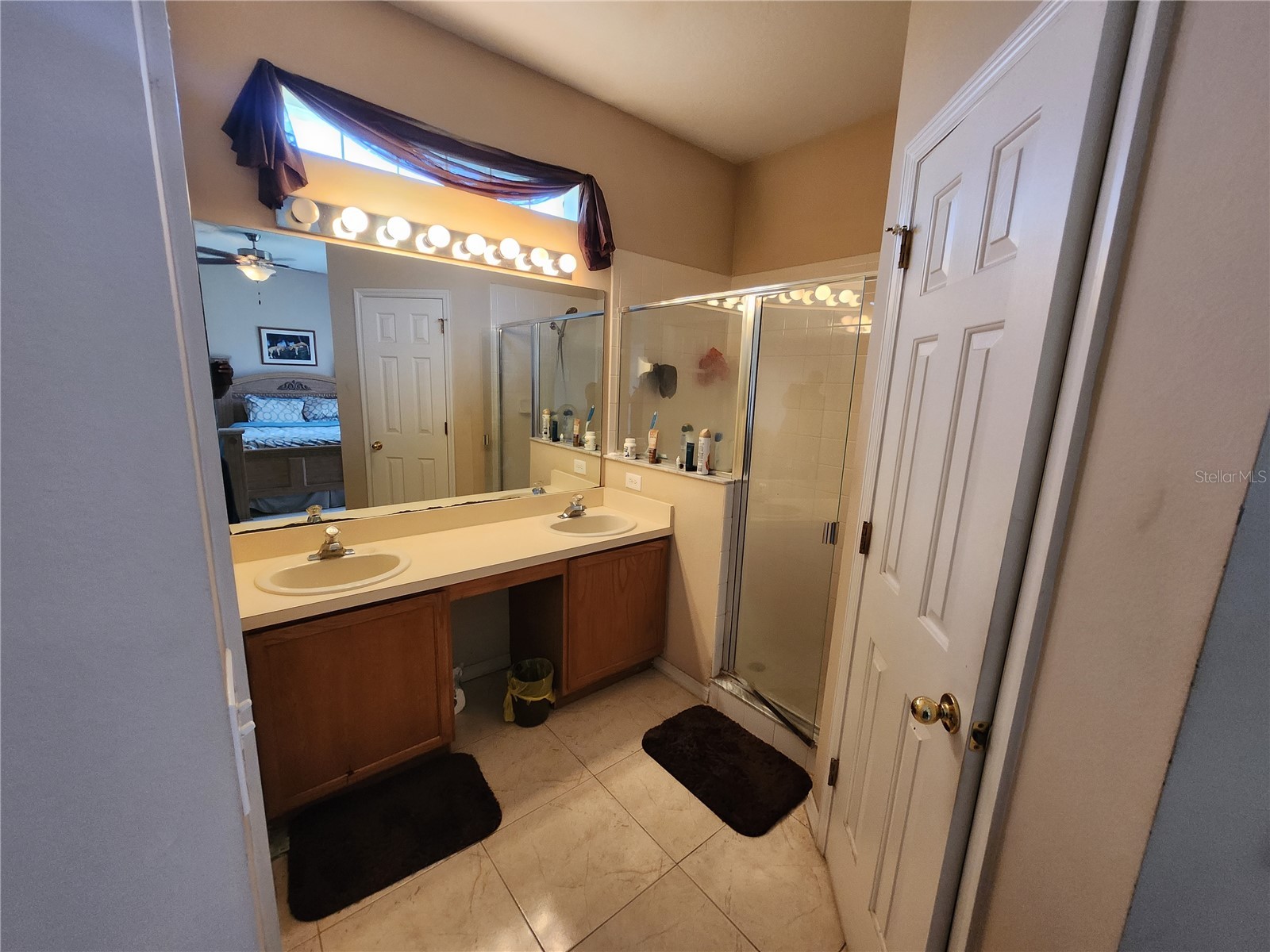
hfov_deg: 106.2
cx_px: 635
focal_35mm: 13
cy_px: 476
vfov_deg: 89.9
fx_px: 477
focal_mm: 1.74
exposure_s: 1/60
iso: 320
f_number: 2.2
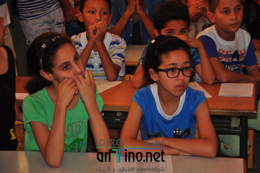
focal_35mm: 112
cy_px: 86
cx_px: 130
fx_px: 812
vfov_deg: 12.1
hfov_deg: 18.2
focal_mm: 75
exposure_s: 1/60
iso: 400
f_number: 5.3
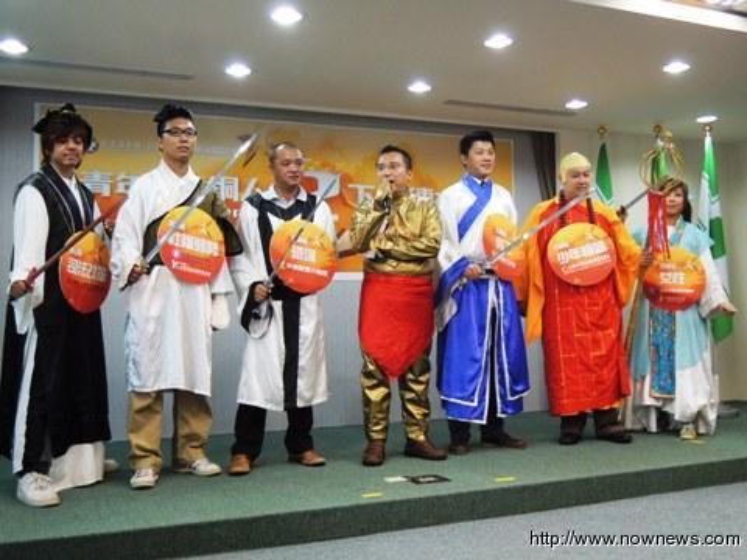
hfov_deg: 46.8
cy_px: 280
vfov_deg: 36.0
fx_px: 863
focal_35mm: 40
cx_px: 374
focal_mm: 7.2
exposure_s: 1/100
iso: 400
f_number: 2.6
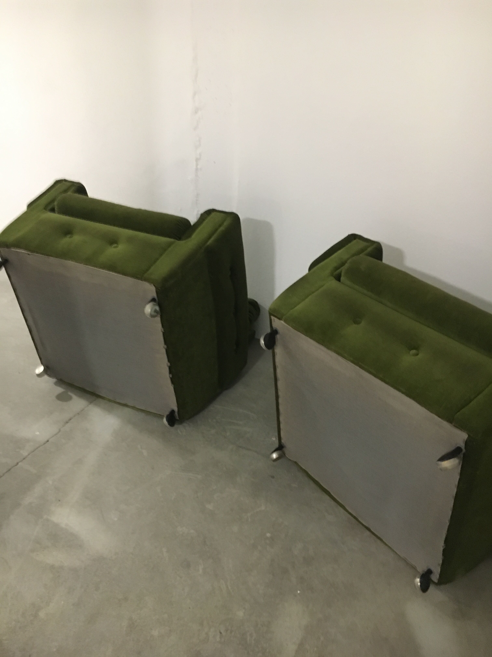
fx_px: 550
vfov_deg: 61.7
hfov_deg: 48.2
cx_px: 246
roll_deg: -2.8
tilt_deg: -29.8
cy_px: 328
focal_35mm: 29
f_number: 2.2
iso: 400
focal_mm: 4.15
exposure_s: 1/17
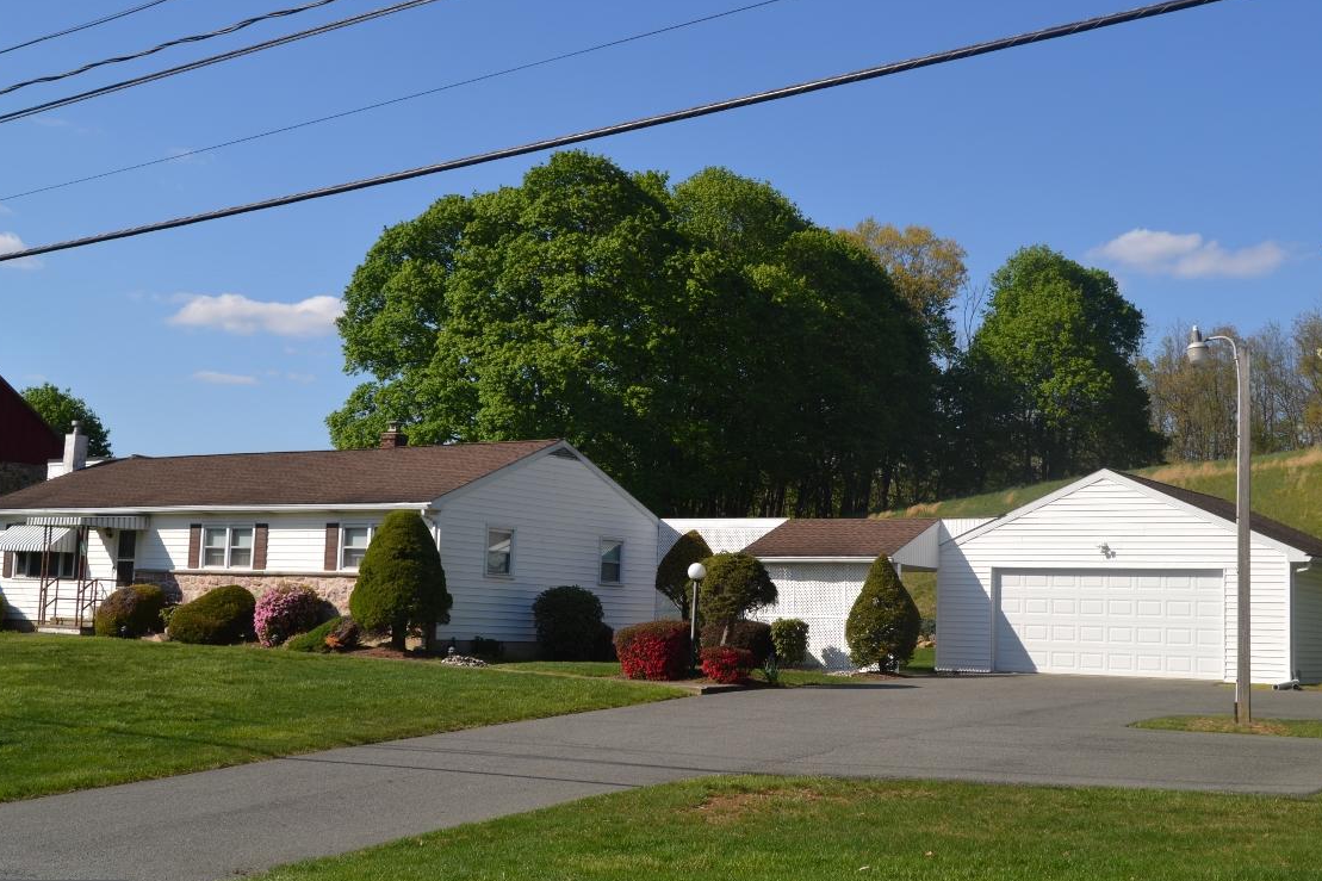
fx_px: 1652
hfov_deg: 43.6
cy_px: 425
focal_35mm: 45
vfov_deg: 29.9
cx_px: 727
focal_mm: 26
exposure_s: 1/200
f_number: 10
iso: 100
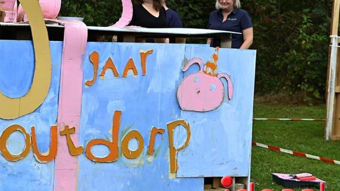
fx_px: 937
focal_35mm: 104
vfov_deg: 11.6
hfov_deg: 20.4
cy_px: 56
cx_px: 80
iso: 200
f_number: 4.5
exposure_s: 1/250
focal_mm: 62
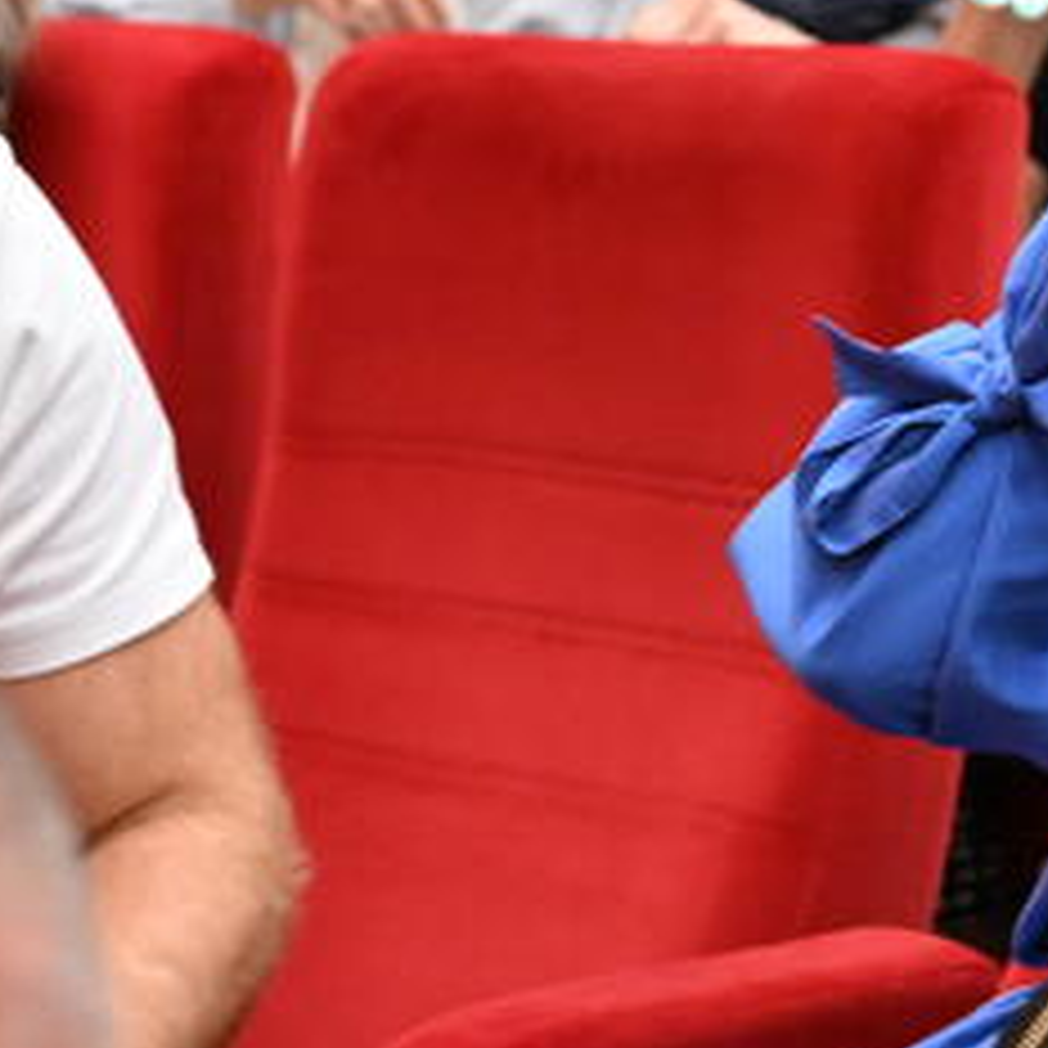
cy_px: 319
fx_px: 4487
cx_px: 1448
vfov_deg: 13.3
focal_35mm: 131
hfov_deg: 12.8
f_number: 2.8
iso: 5000
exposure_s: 1/80
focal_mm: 35
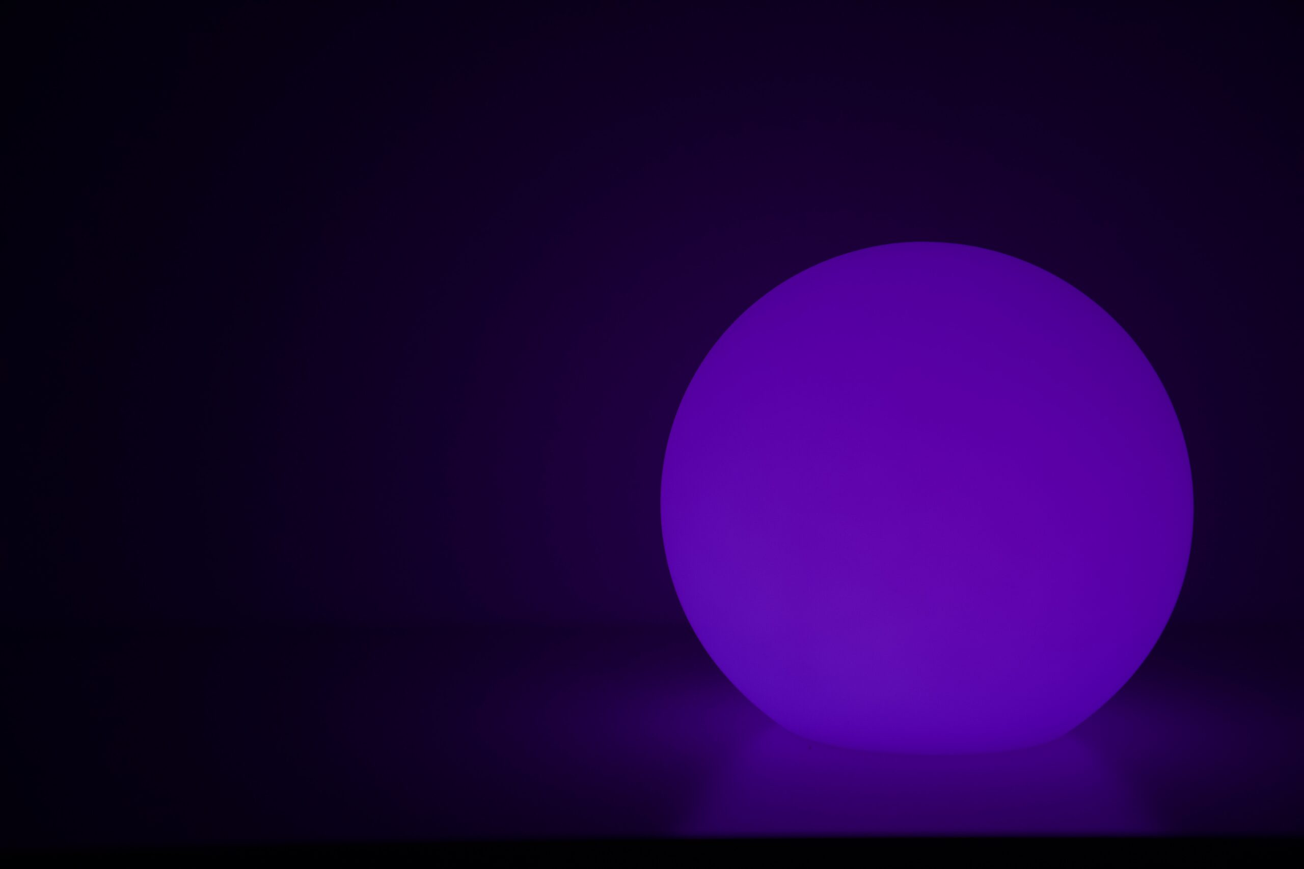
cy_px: 434
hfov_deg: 28.8
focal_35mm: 70
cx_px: 652
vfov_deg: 19.5
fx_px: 2536
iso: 800
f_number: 2.8
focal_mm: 70
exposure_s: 1/500
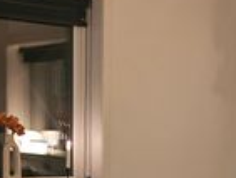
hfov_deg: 19.8
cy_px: 220
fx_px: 669
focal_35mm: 98
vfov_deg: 14.6
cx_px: 184
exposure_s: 1/25
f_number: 1.7
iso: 800
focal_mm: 6.3
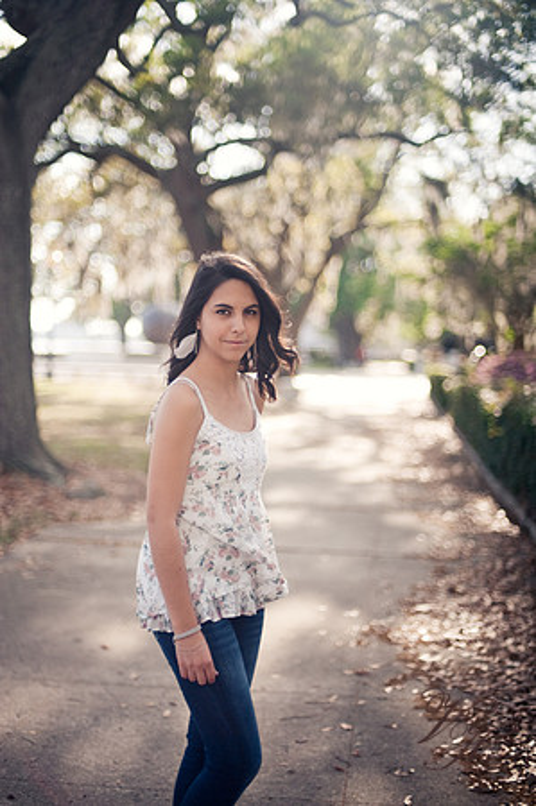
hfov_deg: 26.9
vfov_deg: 39.6
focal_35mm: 50
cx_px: 268
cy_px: 403
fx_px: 1119
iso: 320
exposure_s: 1/8000
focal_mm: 50
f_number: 1.4
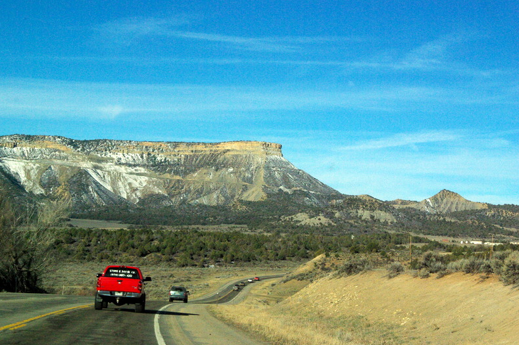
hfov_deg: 26.7
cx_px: 257
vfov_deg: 17.9
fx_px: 1095
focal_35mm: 76
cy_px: 173
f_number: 19
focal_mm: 50
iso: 1600
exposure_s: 1/1000
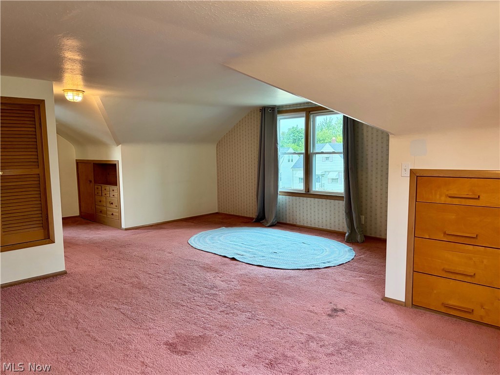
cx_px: 250
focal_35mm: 26
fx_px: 376
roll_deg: +2.1
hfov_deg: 67.3
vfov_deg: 53.1
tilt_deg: -5.6
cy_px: 188
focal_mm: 5.96
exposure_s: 1/60
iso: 160
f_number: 1.6
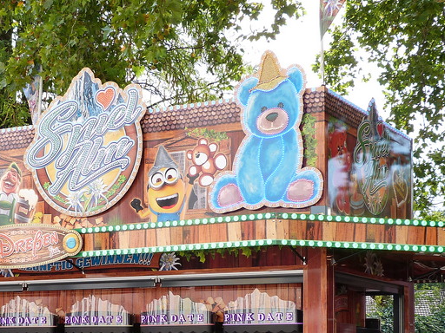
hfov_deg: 23.7
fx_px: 1054
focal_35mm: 82
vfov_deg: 17.8
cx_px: 149
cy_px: 284
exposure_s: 1/160
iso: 100
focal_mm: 7.4
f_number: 4
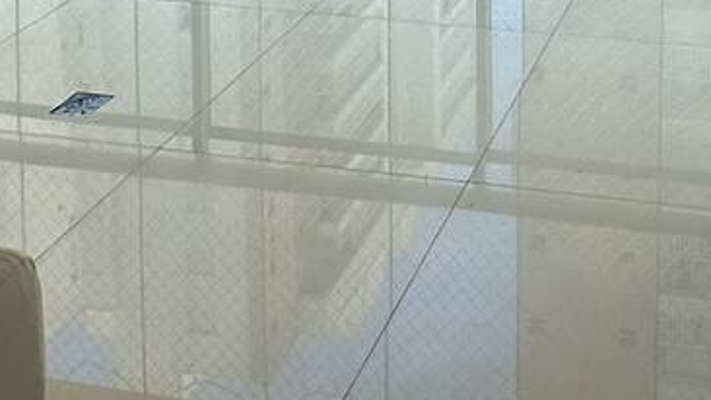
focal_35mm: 60
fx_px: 1131
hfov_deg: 32.9
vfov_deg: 15.7
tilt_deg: -4.0
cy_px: -410
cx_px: 657
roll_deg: -0.9
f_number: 2.2
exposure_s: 1/483
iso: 40
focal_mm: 2.22
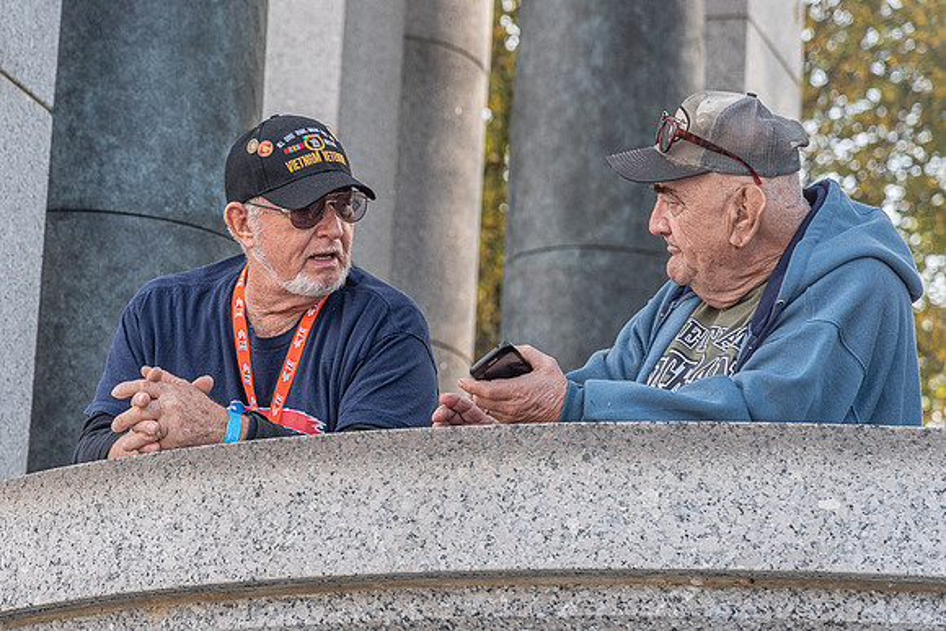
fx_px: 4490
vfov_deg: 8.0
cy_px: 319
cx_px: 283
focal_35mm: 171
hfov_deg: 12.0
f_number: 5.6
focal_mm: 120
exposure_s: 1/500
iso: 500
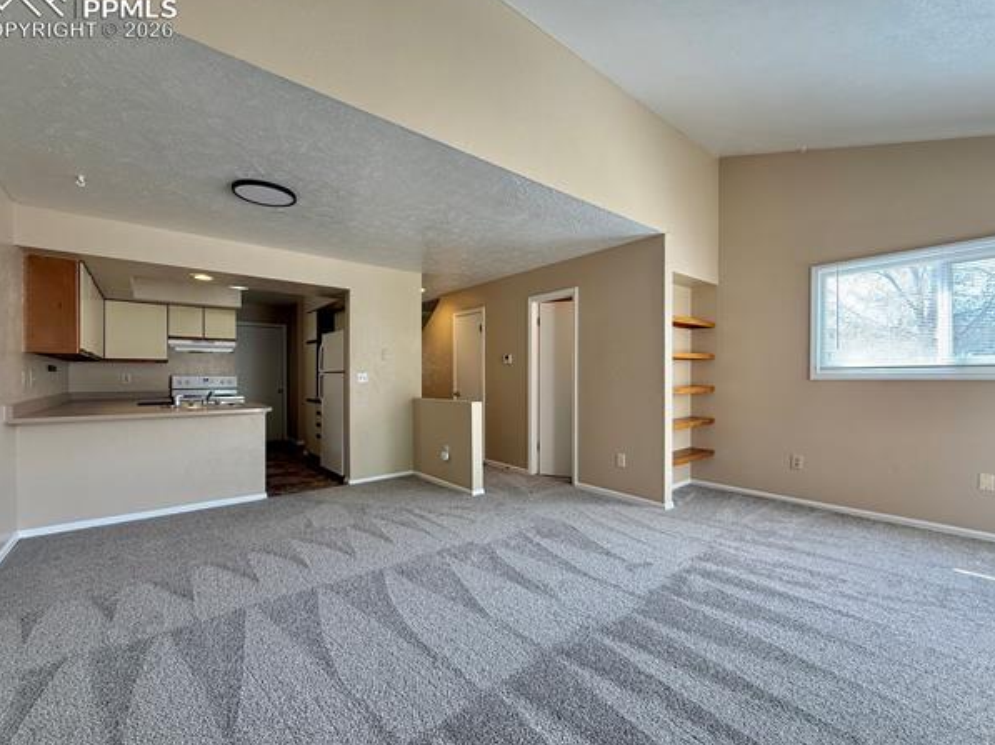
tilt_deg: -0.2
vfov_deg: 81.7
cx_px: 502
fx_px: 431
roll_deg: +0.2
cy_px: 379
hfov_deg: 98.2
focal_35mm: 15
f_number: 2.2
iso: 125
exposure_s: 1/99
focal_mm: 2.22
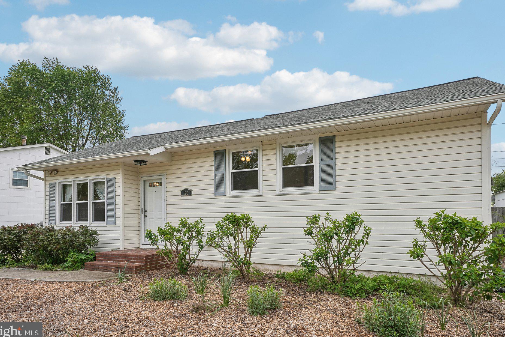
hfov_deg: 79.7
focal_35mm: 22
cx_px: 261
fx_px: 302
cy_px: 156
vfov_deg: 58.1
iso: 100
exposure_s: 1/100
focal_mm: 19.5
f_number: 8
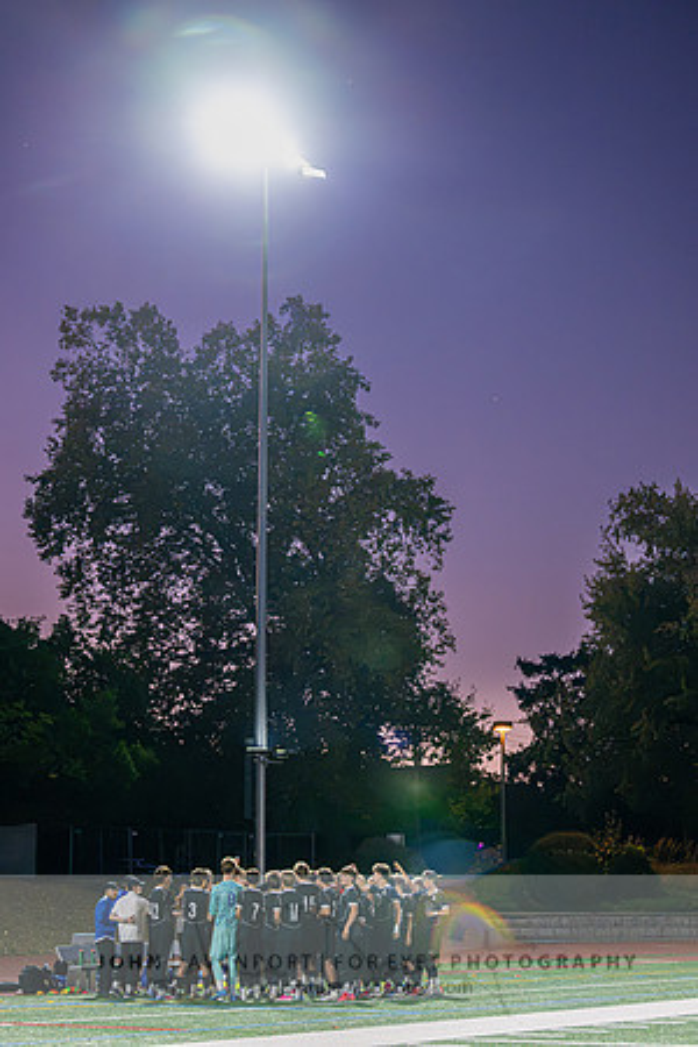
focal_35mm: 70
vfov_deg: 28.8
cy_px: 524
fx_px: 2036
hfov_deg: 19.5
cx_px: 349
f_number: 2.8
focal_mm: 70
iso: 12800
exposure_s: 1/1000
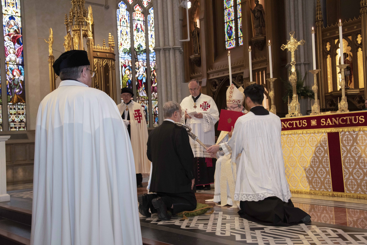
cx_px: 184
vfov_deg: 30.5
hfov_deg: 44.5
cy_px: 122
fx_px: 449
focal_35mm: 44
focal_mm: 44
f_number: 5.6
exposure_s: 1/100
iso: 1600
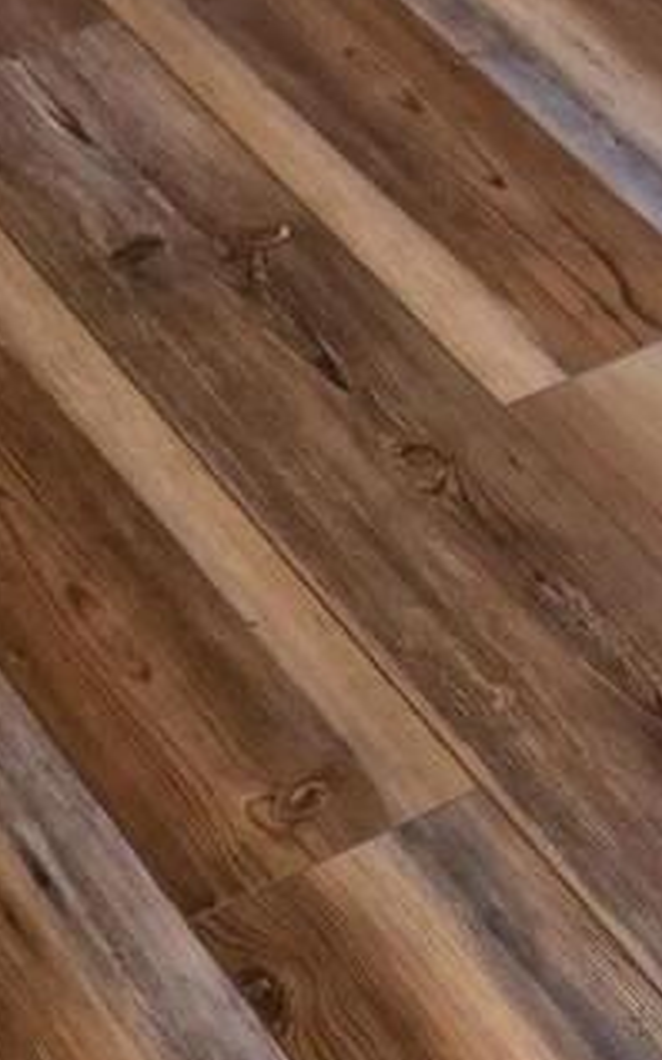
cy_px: -1291
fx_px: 4447
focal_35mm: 154
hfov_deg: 8.3
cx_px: 1036
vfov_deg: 11.7
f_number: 1.7
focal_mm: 6.3
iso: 1250
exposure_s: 1/120
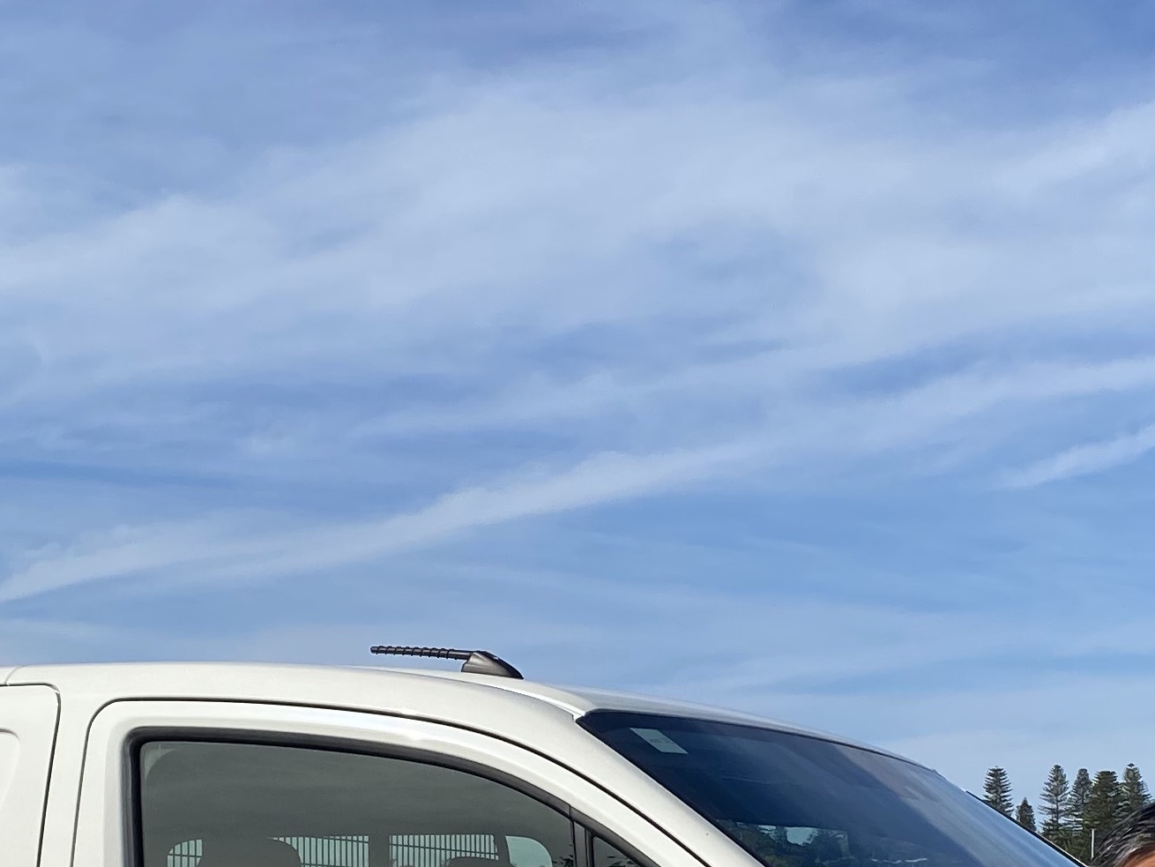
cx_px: 658
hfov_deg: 24.4
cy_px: 944
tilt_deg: -1.2
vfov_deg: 17.8
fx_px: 2670
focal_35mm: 80
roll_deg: +0.7
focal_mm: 4.25
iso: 32
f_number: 1.8
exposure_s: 1/5495
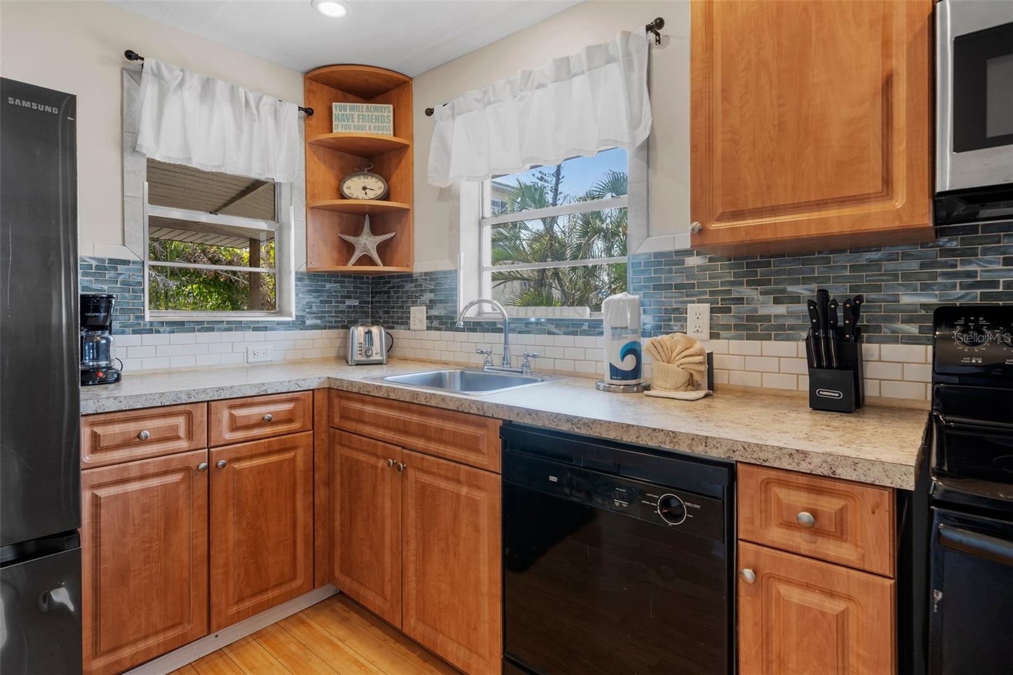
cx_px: 506
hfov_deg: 93.3
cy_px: 338
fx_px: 478
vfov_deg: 70.4
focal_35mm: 17
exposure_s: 1/5
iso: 250
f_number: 8
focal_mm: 17
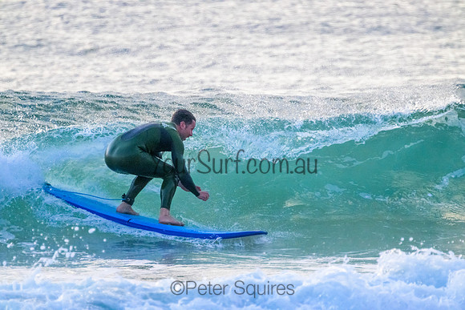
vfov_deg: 1.7
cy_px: 155
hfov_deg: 2.6
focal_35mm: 800
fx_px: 10335
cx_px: 232
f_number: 11
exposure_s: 1/1250
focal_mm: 800
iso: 7200
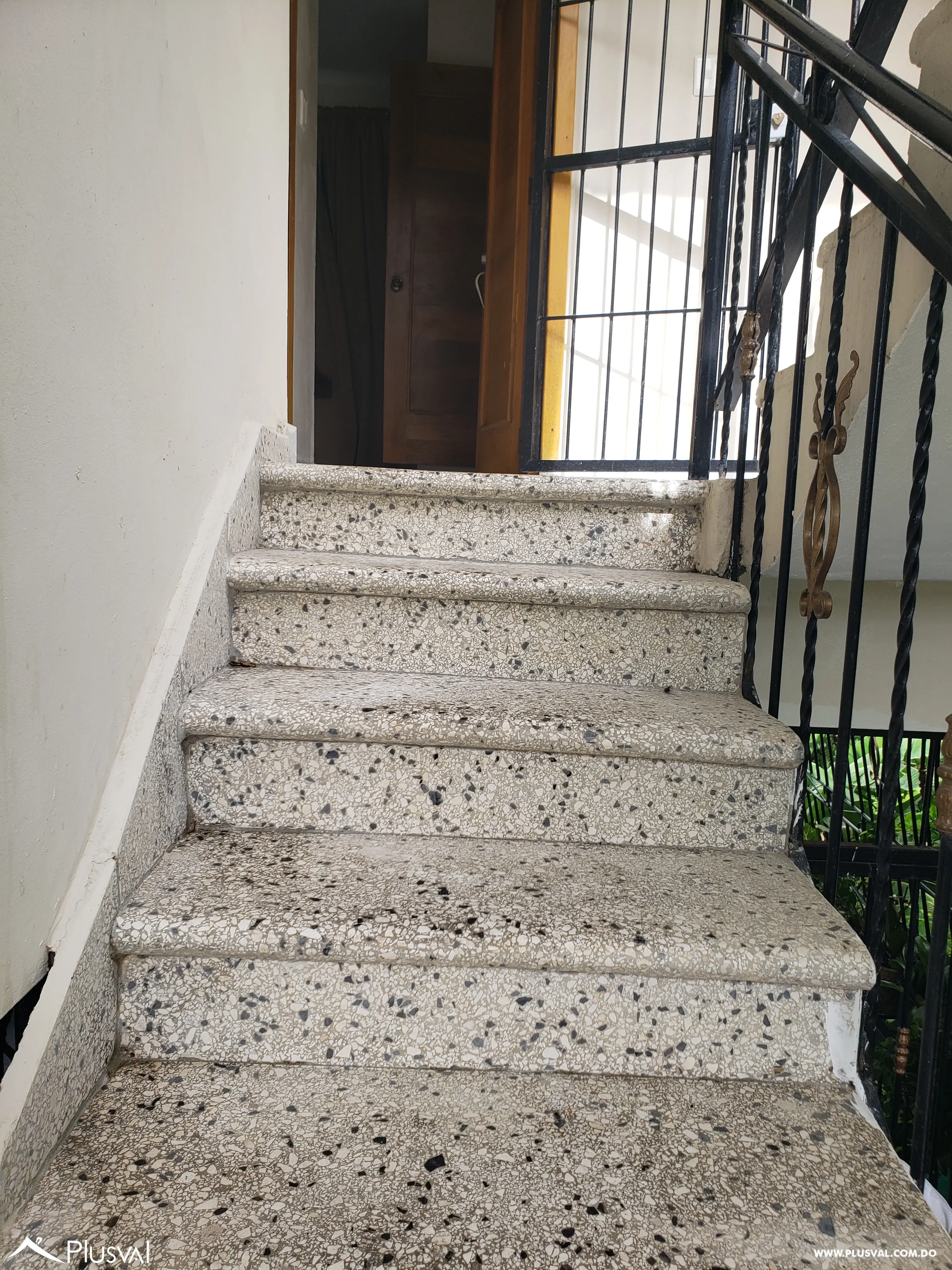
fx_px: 953
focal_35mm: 26
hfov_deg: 53.1
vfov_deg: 67.3
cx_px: 476
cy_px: 635
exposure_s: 1/223
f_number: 2.4
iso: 50
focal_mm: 4.3
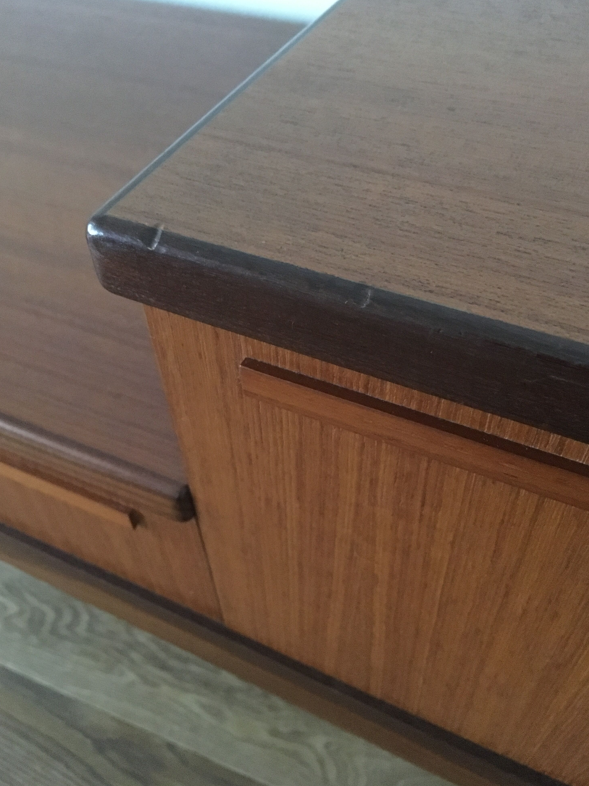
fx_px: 681
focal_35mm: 30
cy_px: 383
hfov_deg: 46.8
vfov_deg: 60.0
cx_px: 294
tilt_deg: -47.2
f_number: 2.2
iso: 1000
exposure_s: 1/17
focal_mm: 4.15
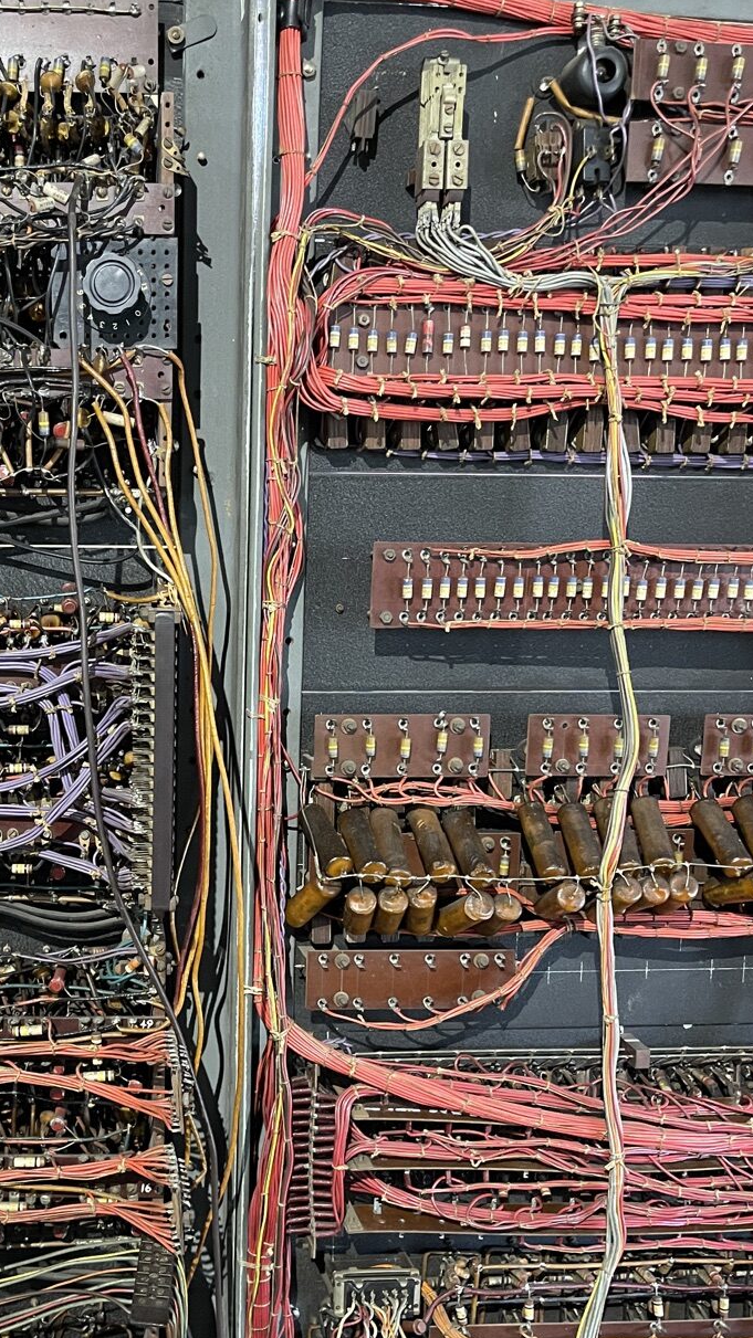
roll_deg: +0.1
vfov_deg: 55.0
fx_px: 1278
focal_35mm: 36
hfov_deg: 31.9
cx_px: 147
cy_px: 776
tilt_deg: -9.6
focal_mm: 5.1
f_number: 1.6
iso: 640
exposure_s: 1/37
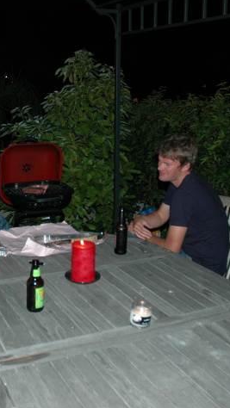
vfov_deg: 47.3
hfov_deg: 26.9
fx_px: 466
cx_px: 28
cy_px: 203
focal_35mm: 43
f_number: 3.5
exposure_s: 1/60
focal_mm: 18
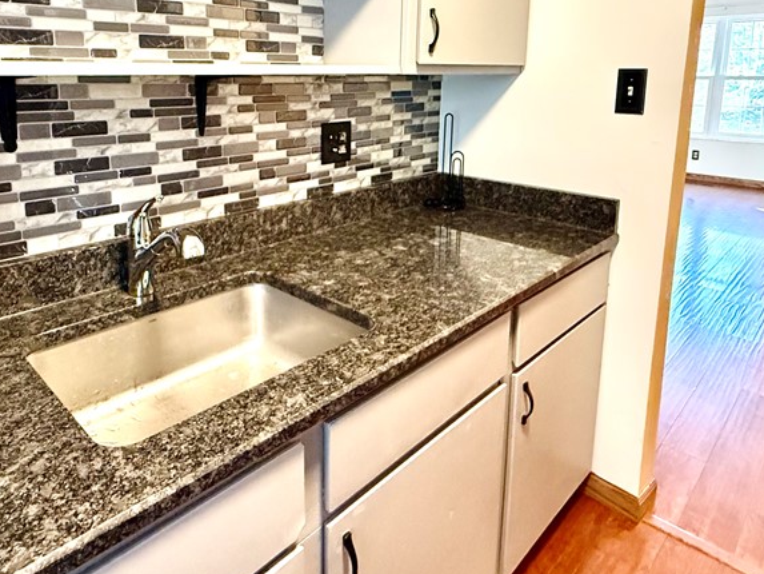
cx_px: 335
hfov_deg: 69.1
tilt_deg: -10.5
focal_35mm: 25
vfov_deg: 53.1
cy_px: 163
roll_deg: -0.7
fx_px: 552
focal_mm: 2.22
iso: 800
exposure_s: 1/60
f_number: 2.2
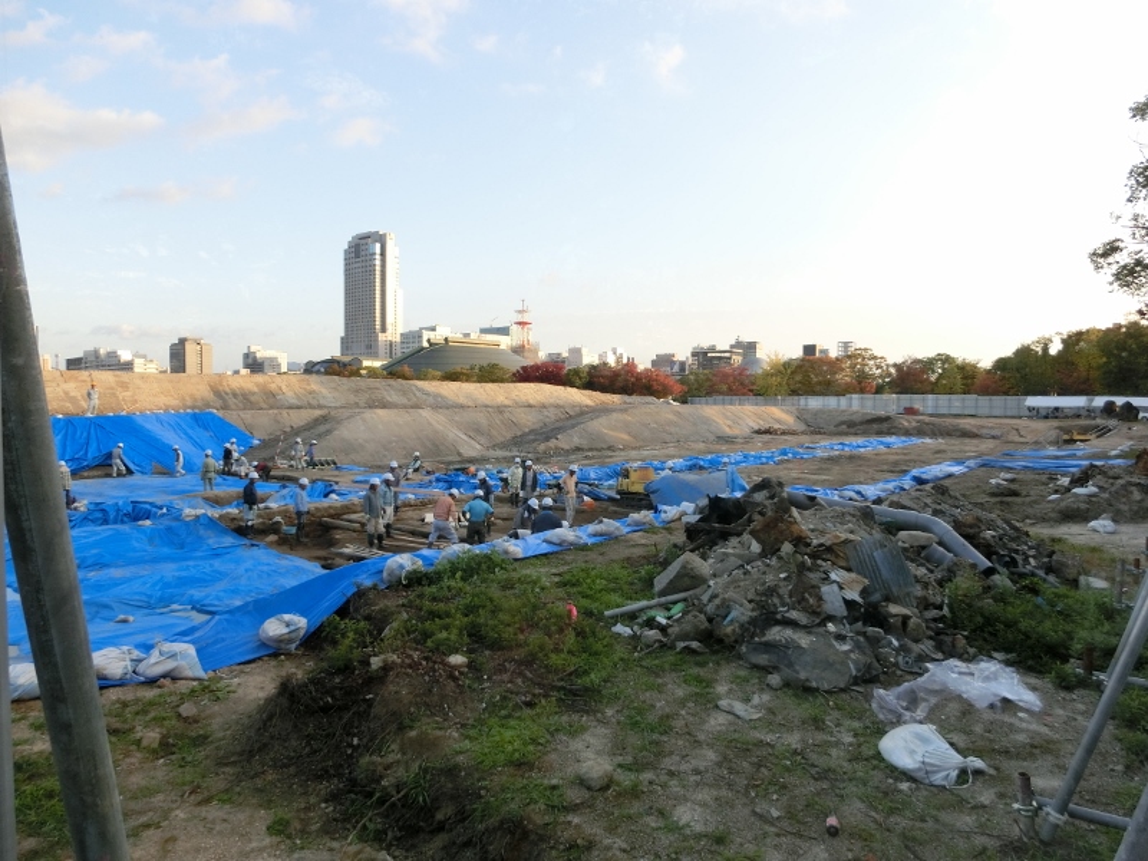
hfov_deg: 71.6
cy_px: 430
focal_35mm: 24
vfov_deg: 56.8
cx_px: 574
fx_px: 796
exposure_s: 1/250
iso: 80
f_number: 3
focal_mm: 4.24
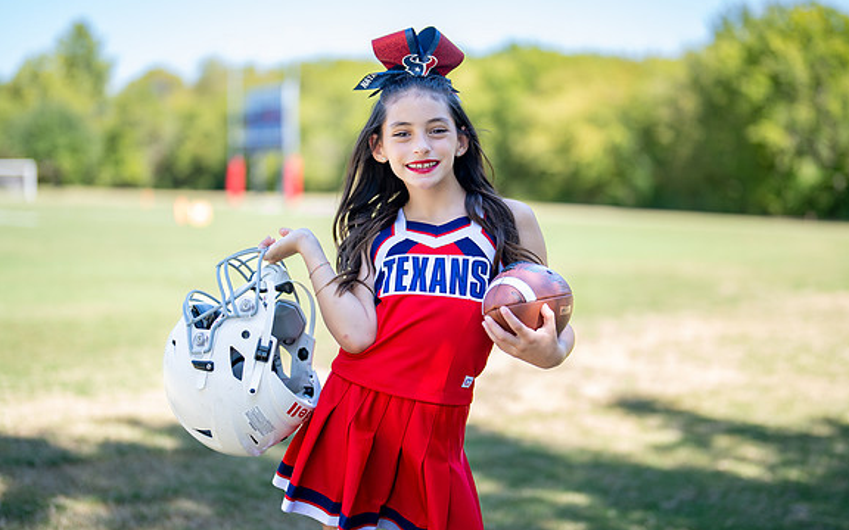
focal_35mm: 57
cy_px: 267
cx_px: 432
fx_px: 1319
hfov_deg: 35.7
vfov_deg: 22.7
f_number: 1.2
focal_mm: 50
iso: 100
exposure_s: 1/1250
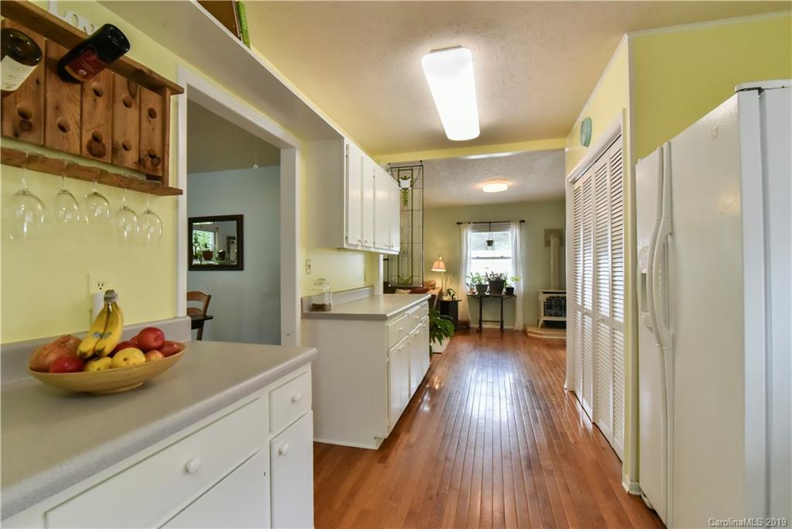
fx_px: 352
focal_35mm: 16
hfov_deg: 96.7
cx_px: 396
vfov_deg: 73.8
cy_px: 264
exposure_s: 1/160
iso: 4000
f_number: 13
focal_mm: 16
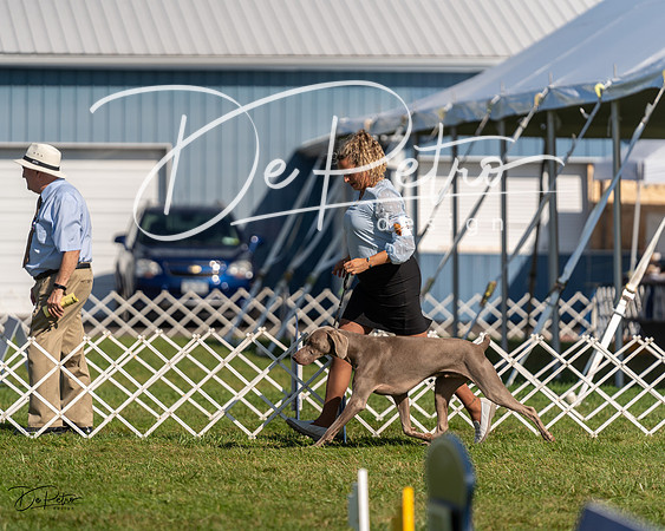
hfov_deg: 8.6
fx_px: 4431
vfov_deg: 6.9
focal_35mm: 225
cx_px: 332
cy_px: 266
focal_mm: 200
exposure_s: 1/3200
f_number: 3.2
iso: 200
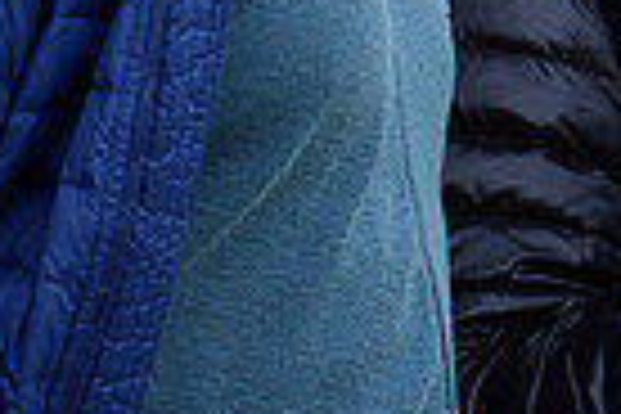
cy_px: -416
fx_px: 19577
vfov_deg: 1.2
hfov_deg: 1.8
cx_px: 531
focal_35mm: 1135
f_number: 4
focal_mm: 270
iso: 400
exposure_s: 1/400
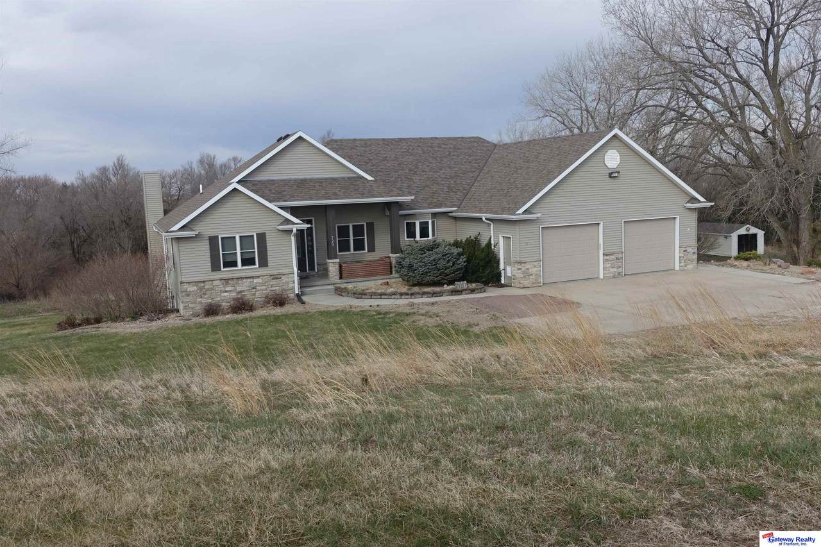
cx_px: 410
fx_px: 684
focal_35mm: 30
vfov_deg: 43.6
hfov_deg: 61.9
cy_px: 274
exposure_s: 1/640
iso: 125
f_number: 4
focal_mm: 11
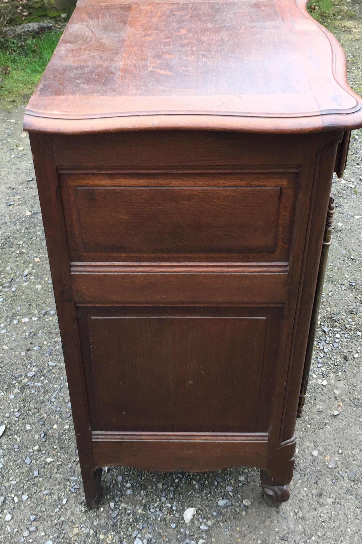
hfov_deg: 32.6
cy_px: 231
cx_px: 168
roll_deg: +2.9
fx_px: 618
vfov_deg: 47.3
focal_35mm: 41
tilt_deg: -35.5
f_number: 2.2
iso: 40
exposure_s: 1/100
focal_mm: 4.15
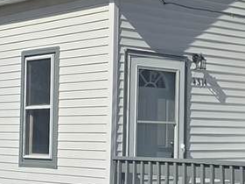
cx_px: 137
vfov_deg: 14.0
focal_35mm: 105
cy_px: 46
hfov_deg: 18.7
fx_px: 743
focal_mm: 6.3
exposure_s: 1/1563
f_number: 1.7
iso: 12
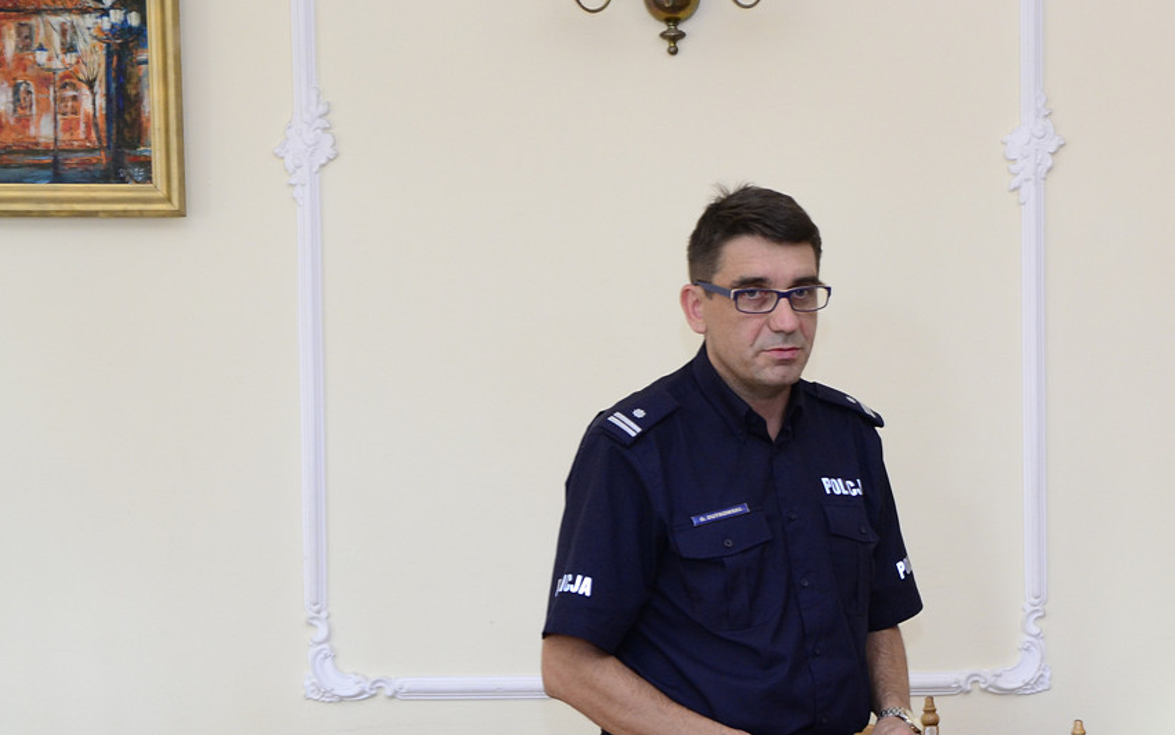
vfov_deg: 14.1
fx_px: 2946
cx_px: 834
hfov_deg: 22.4
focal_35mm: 92
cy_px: 567
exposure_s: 1/60
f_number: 5.6
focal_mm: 40
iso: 800
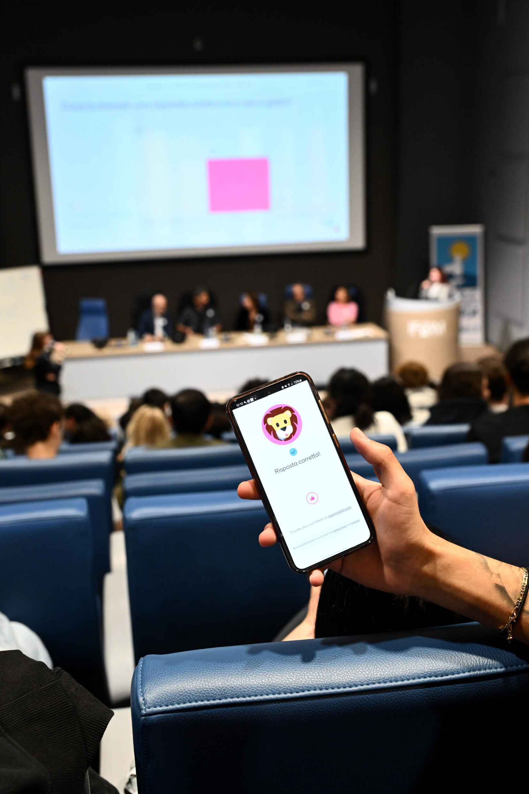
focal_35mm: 37
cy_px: 396
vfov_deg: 51.9
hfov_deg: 35.9
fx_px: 815
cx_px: 268
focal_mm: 36
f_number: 5
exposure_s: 1/100
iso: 1600
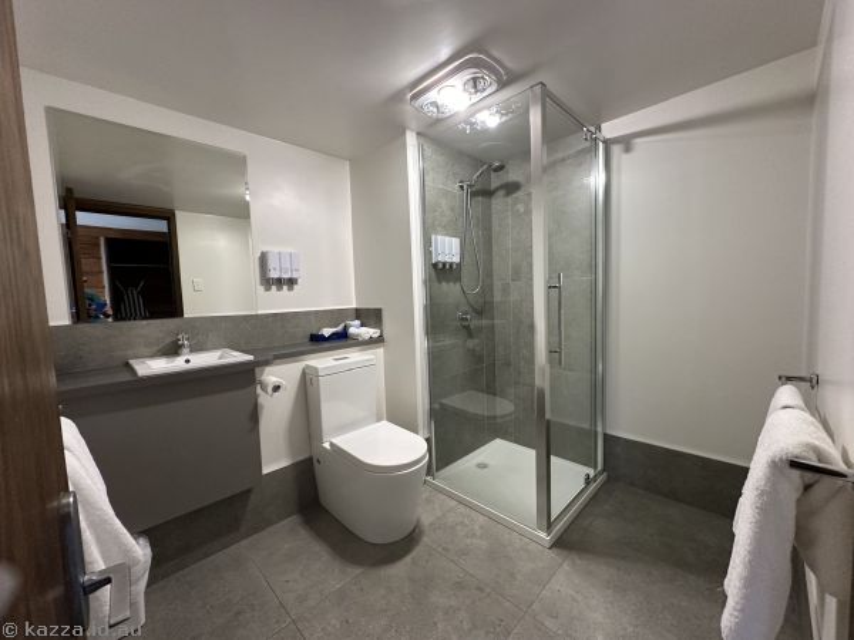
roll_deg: +1.4
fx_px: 345
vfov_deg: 85.7
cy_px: 320
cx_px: 427
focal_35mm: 14
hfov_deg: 102.1
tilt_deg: -4.0
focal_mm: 2.22
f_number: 2.2
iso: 250
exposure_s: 1/100
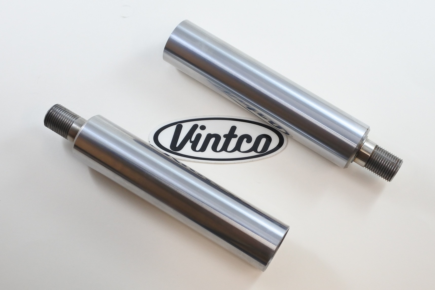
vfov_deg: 38.9
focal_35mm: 34
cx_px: 218
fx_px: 411
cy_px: 145
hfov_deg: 55.8
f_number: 4
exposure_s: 1/125
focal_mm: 12.8
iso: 500
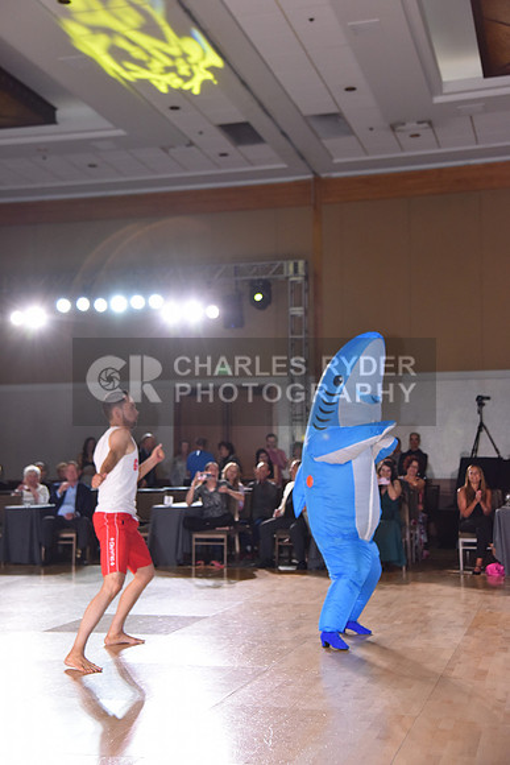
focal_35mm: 50
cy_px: 382
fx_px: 1062
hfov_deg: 27.0
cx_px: 255
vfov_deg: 39.6
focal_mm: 50
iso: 2000
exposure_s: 1/250
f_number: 5.6
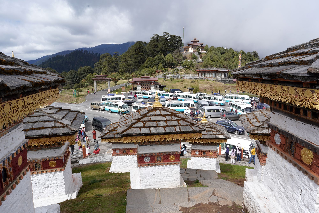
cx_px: 160
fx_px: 213
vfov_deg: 53.1
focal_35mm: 24
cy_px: 106
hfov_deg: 73.7
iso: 100
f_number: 14
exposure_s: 1/100
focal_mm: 24
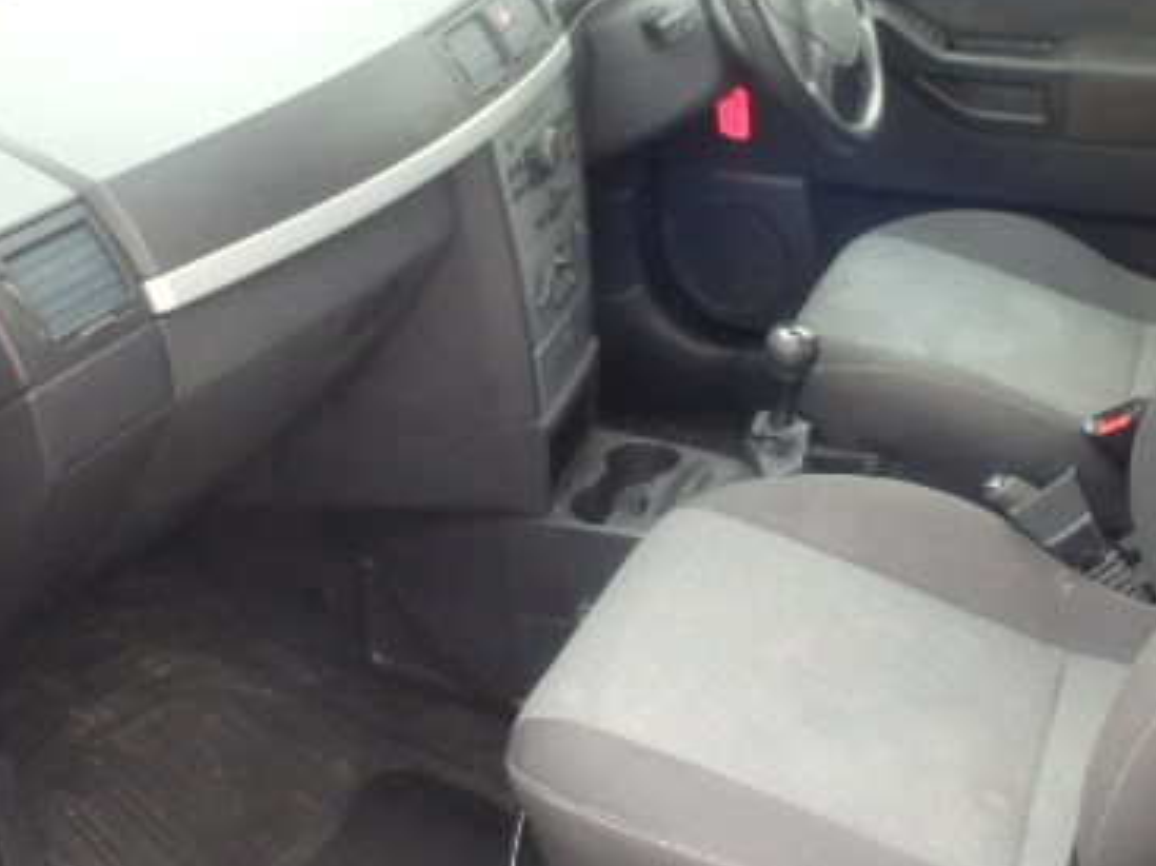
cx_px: 828
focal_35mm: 49
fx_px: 1635
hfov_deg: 38.2
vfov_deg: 29.6
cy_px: 436
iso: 800
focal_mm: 5
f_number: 3.9
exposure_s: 1/80
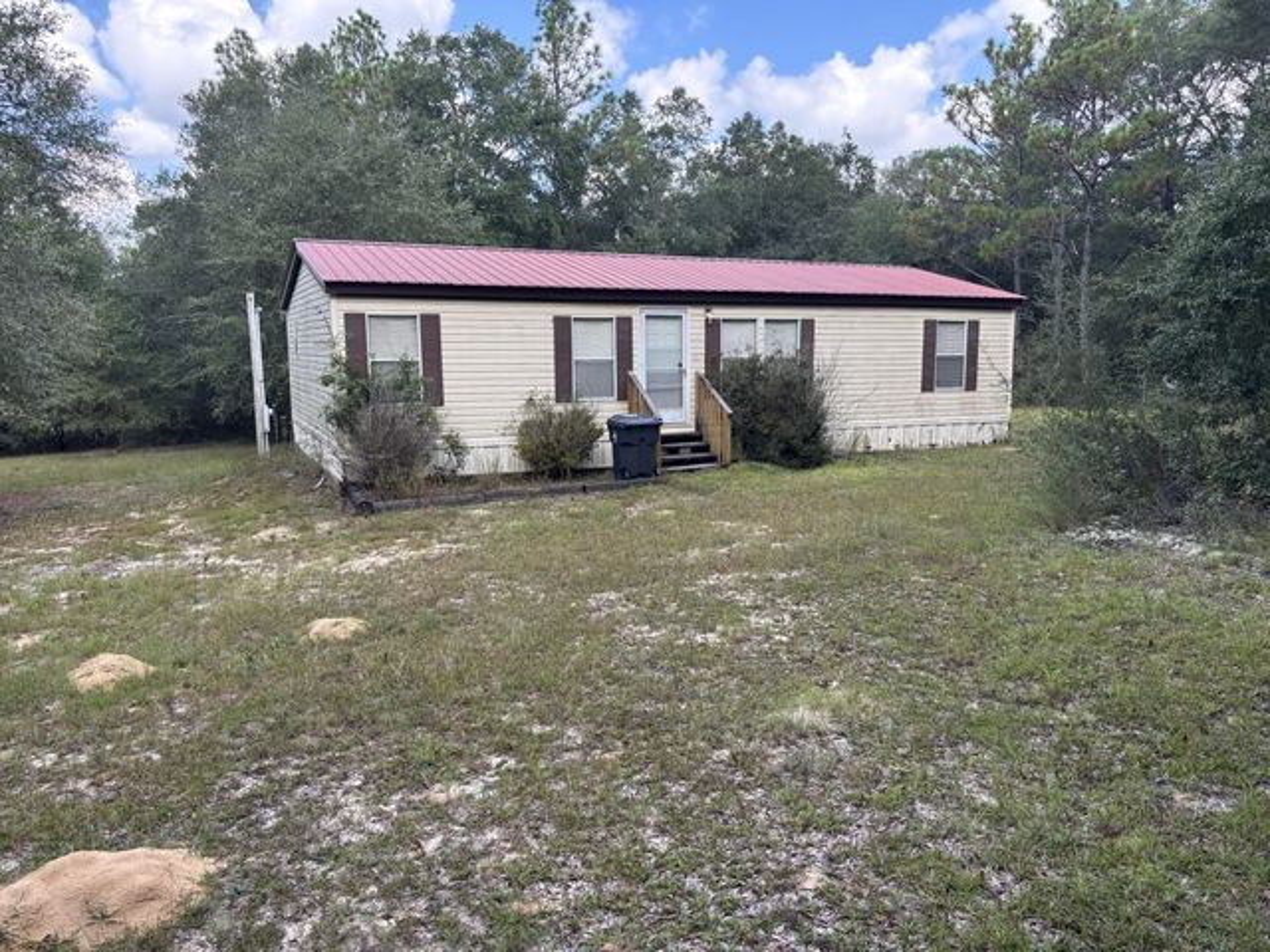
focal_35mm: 26
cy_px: 476
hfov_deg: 67.3
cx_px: 635
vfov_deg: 53.1
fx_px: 954
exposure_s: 1/475
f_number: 1.6
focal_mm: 5.96
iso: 50
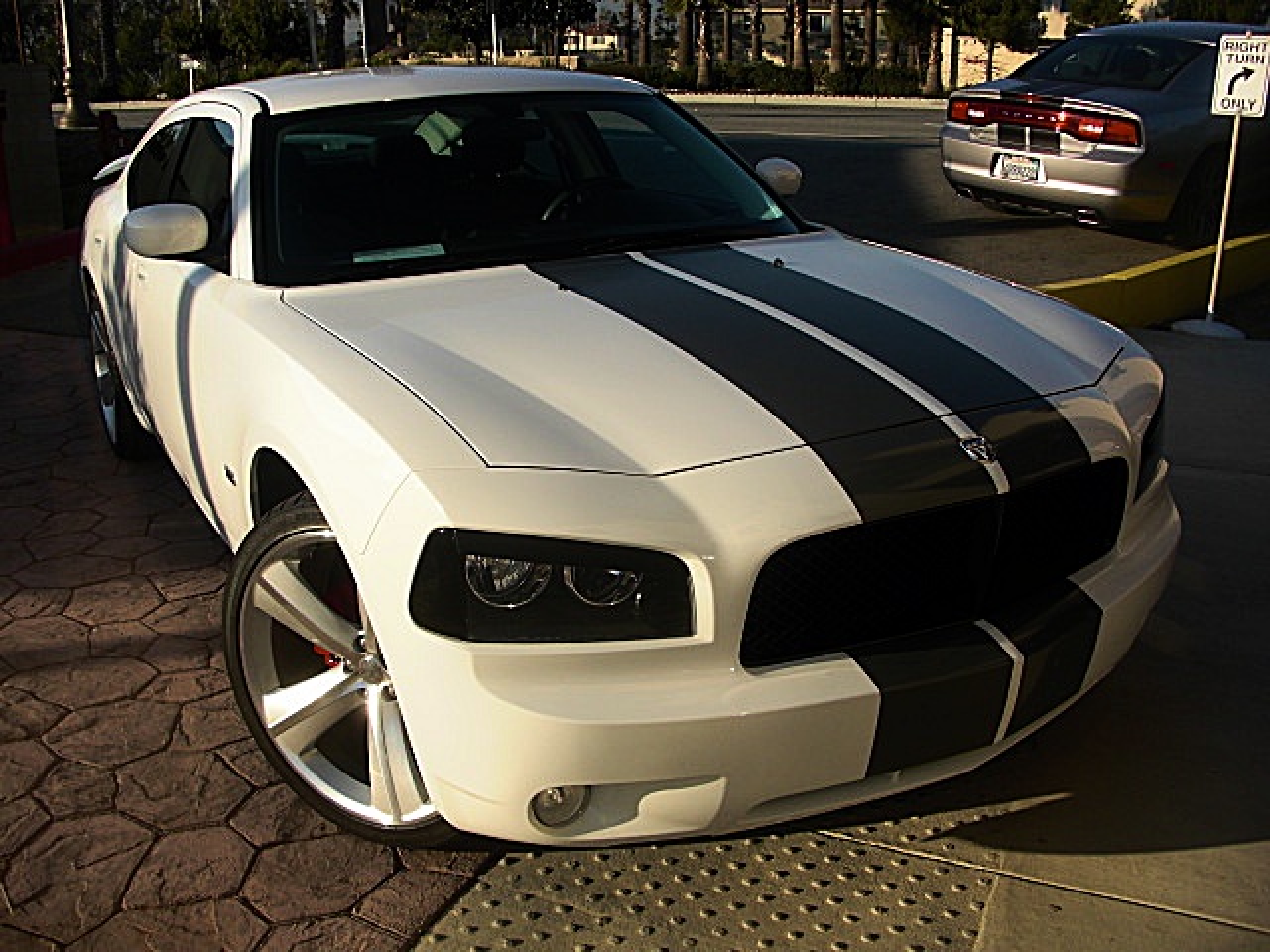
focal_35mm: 36
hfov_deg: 51.4
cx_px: 635
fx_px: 1321
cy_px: 476
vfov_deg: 39.7
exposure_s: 1/160
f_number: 7.9
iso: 50
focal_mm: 6.3
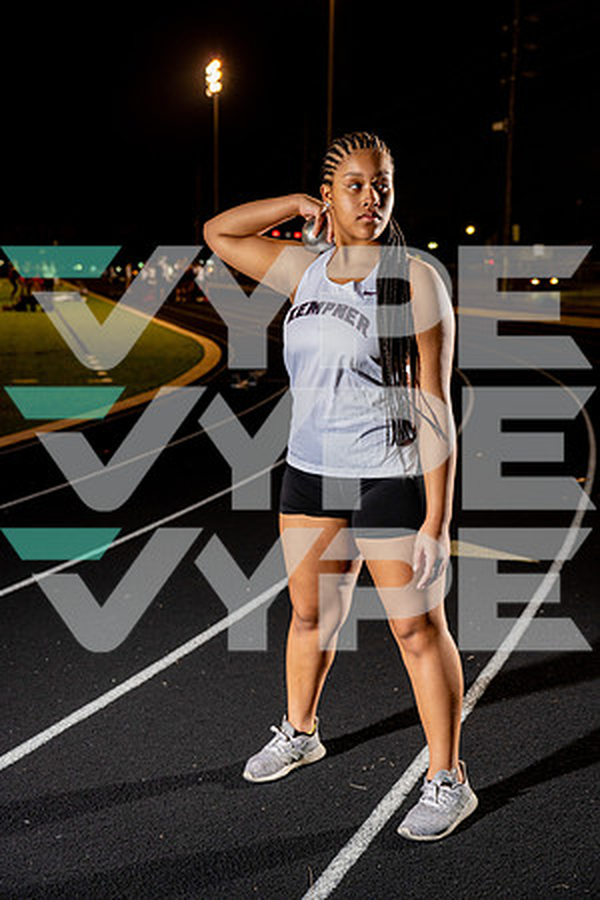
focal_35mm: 46
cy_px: 450
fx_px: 1150
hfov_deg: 29.2
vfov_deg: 42.7
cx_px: 300
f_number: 4
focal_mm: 46
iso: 800
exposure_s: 1/250
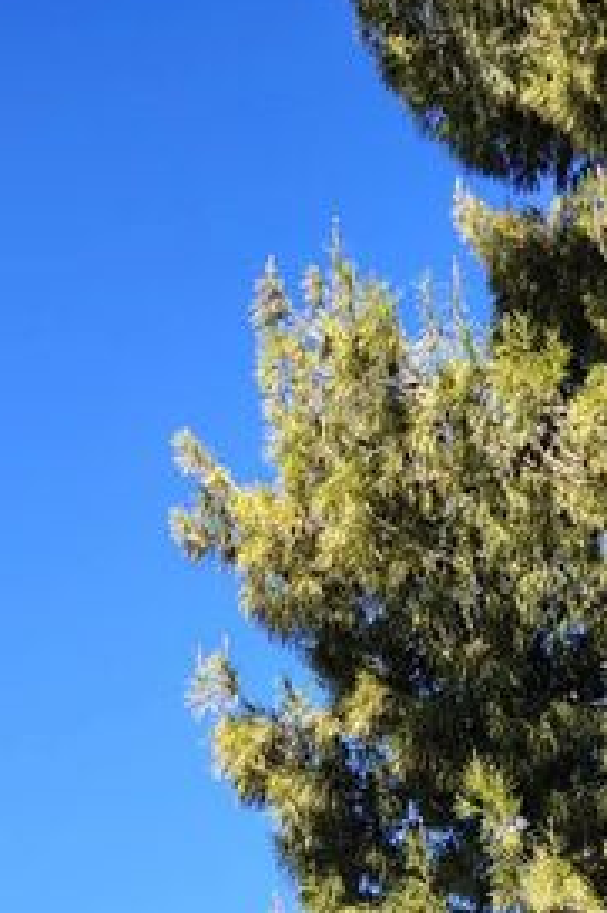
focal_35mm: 94
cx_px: 1150
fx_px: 2380
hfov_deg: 12.9
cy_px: 1272
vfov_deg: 19.5
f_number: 1.8
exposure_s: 1/968
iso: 100
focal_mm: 5.56
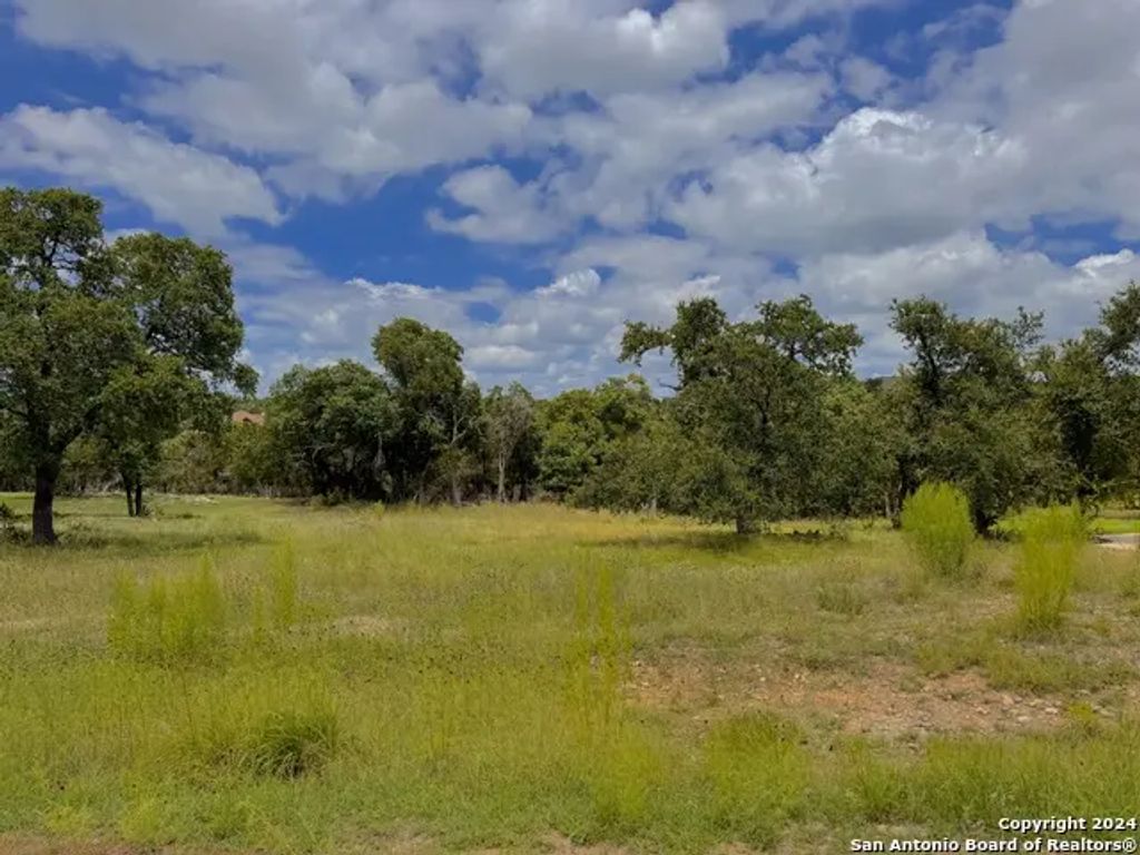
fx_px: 790
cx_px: 570
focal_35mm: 24
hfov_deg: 71.6
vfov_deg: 56.8
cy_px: 428
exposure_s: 1/7937
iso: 80
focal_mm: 6.76
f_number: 1.78
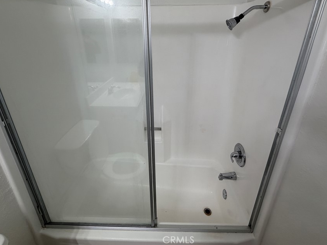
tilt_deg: -19.4
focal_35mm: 17
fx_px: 161
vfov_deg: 73.8
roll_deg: +1.0
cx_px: 164
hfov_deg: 91.0
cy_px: 97
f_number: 2.2
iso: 125
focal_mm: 2.22
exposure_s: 1/120
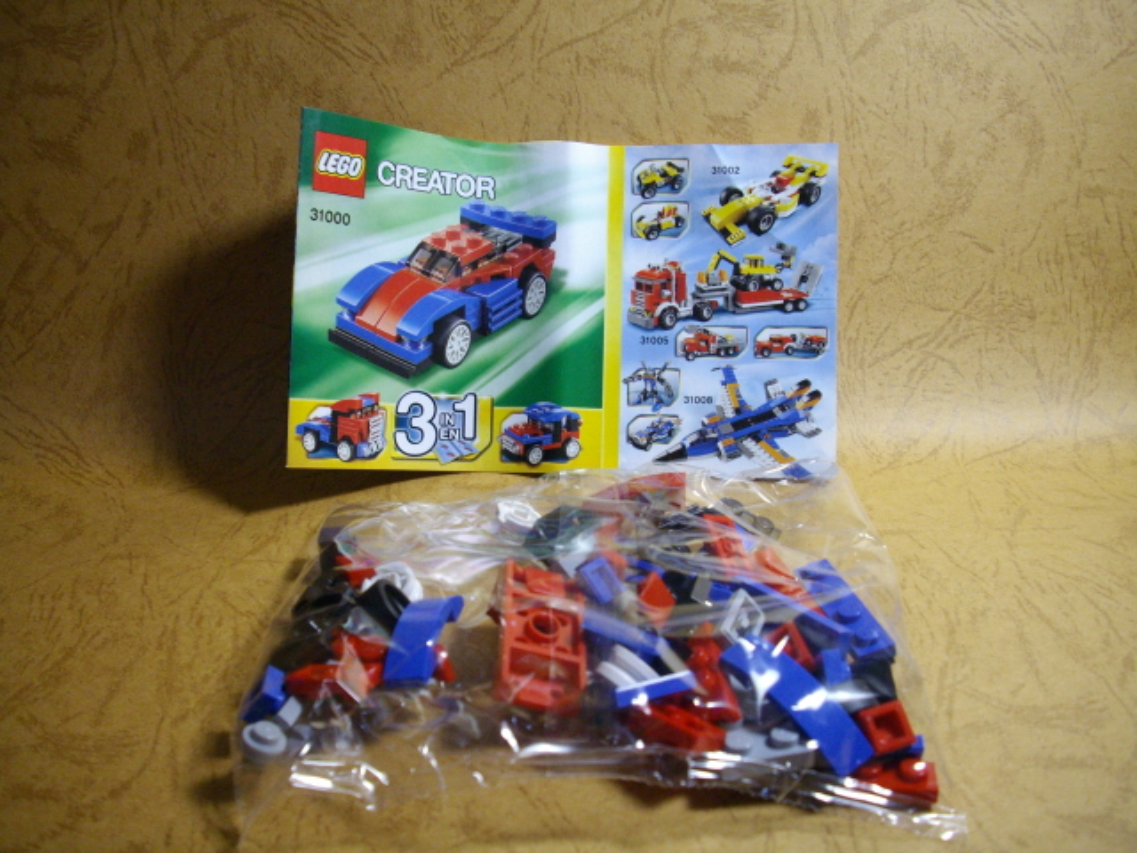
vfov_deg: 38.7
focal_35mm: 37
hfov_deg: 50.1
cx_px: 568
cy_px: 426
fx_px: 1215
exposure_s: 1/50
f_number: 2.8
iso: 213
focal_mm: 6.2
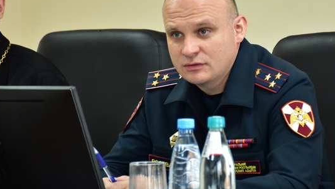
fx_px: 1668
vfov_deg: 6.5
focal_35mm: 188
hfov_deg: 11.5
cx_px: 217
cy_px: 89
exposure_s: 1/60
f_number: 5.3
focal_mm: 85
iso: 1250
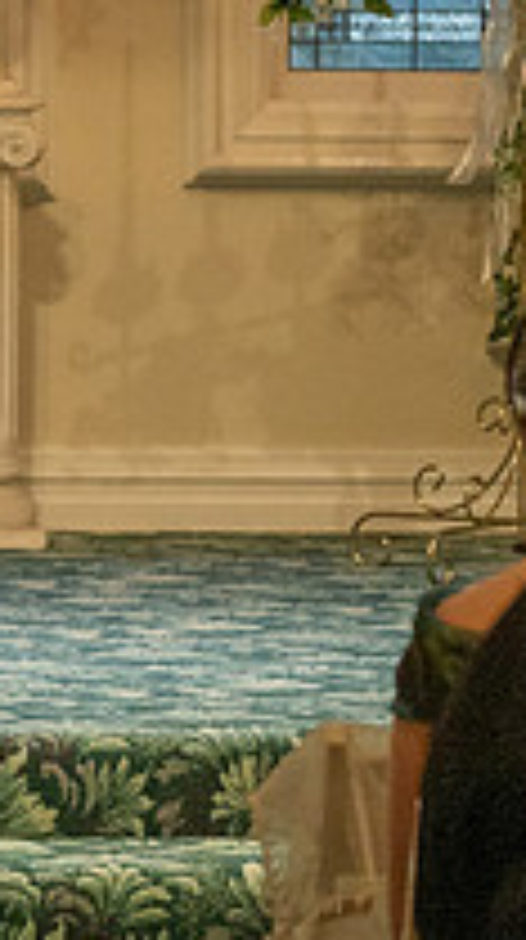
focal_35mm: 320
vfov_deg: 6.7
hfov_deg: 3.7
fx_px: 7964
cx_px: -614
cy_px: 76
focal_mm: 102
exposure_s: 1/200
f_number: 4
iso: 2000
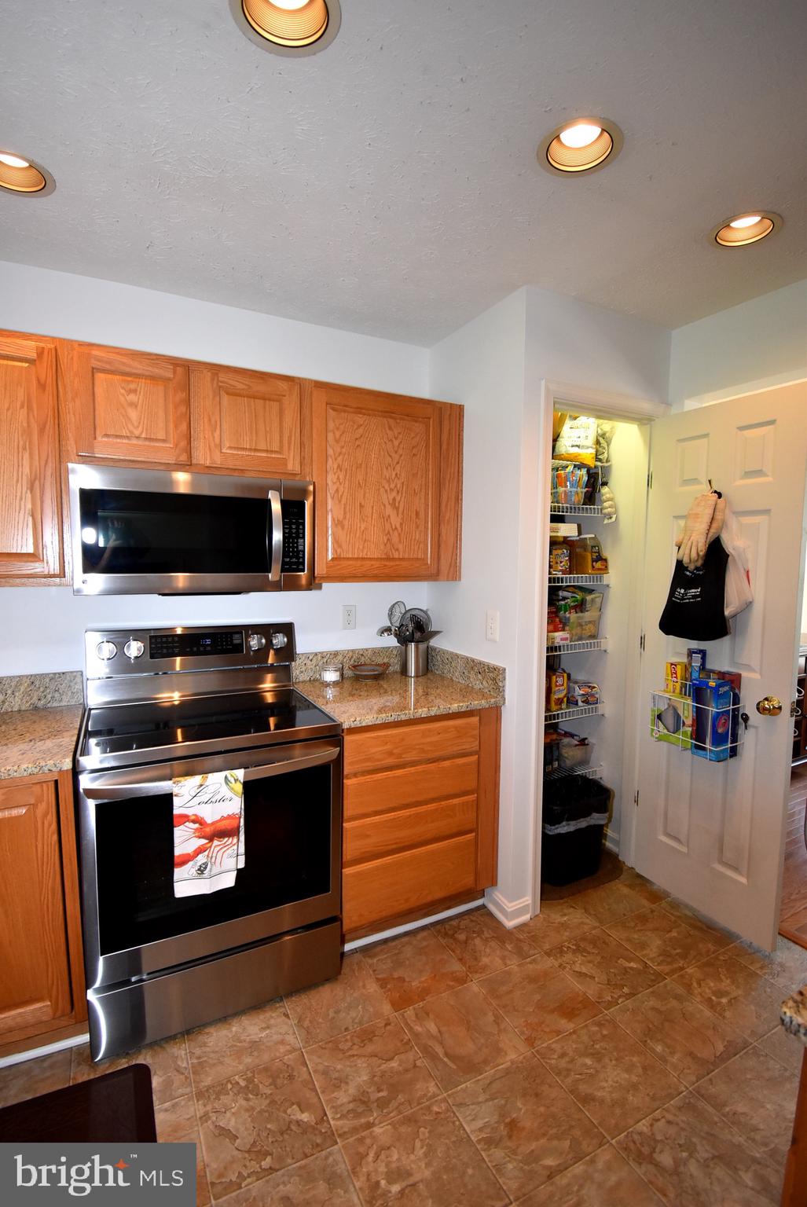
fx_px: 503
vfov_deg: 100.3
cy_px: 604
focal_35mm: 15
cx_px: 404
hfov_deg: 77.4
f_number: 4.5
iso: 1250
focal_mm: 10
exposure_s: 1/125
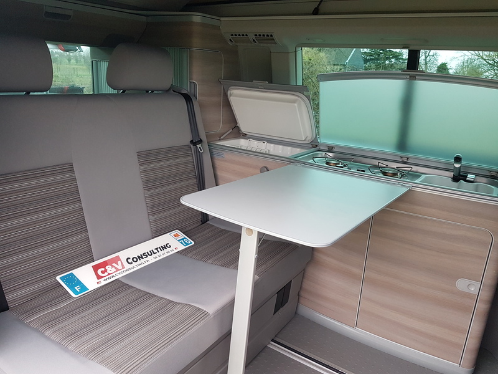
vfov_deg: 53.1
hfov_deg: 67.3
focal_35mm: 26
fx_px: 374
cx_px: 249
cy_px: 187
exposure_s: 1/50
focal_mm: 4.2
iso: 125
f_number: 1.7
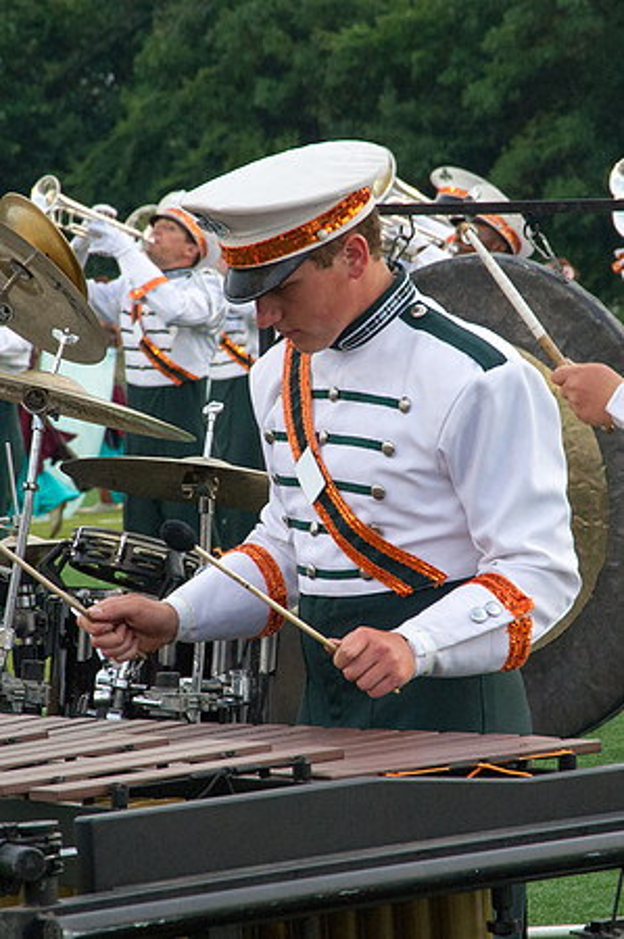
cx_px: 359
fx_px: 5872
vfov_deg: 9.1
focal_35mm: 225
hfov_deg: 6.1
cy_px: 461
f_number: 10
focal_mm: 120
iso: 2500
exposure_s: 1/400
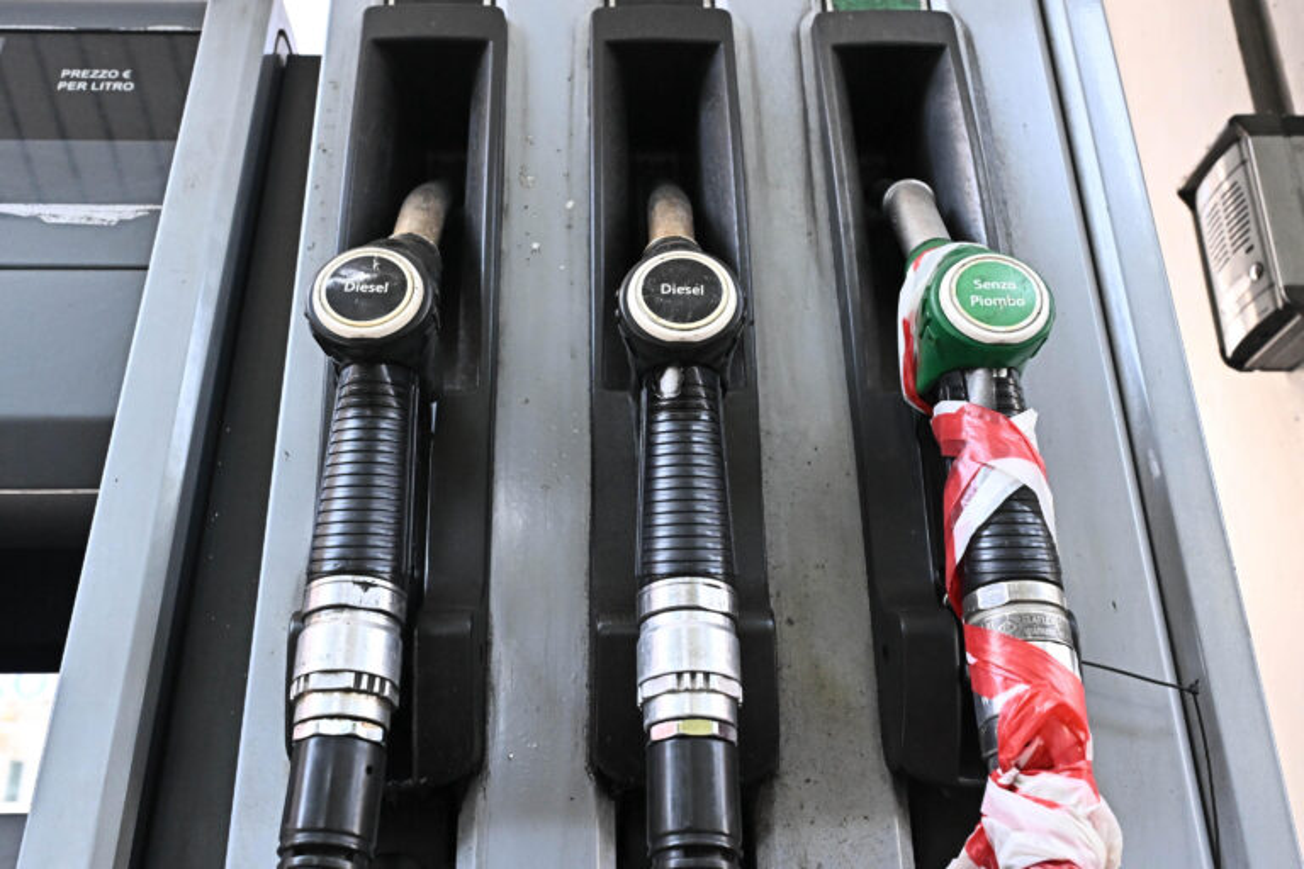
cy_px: 434
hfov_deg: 53.1
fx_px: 1304
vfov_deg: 36.9
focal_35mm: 36
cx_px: 652
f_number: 5.6
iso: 3200
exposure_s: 1/800
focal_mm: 24
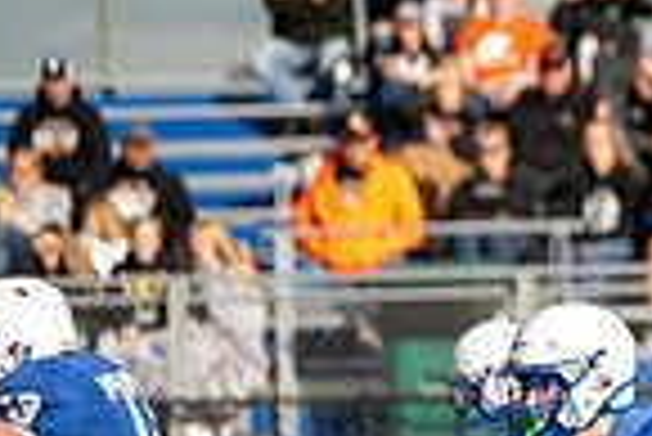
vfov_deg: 1.8
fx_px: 14159
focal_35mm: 781
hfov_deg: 2.6
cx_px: 1255
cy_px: 533
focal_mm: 195
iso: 320
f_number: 2.8
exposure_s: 1/1600
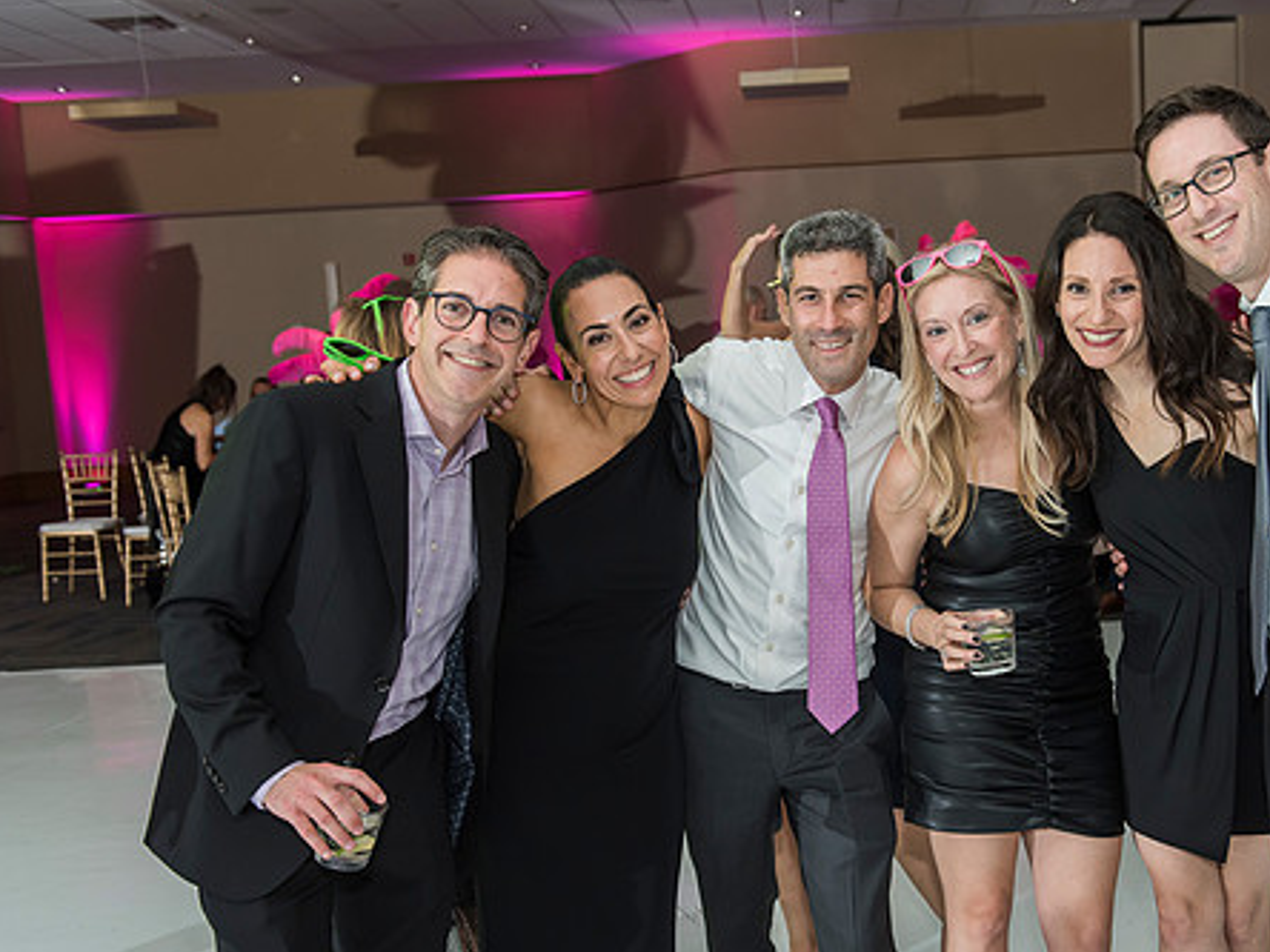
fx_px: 1614
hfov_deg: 42.5
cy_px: 545
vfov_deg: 32.8
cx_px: 827
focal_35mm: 44
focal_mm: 35
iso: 800
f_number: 4
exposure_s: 1/100
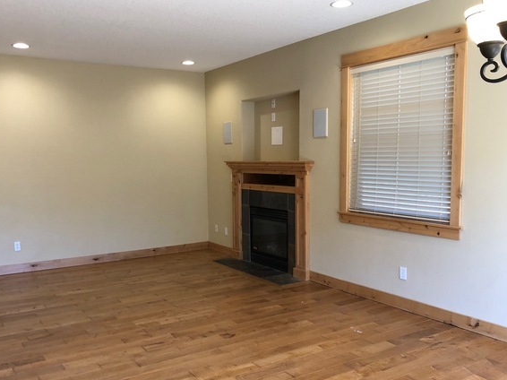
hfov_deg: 55.3
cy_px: 210
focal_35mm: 33
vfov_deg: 42.9
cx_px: 233
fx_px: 483
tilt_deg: -6.3
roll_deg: +1.2
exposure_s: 1/30
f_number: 1.8
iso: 32
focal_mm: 4
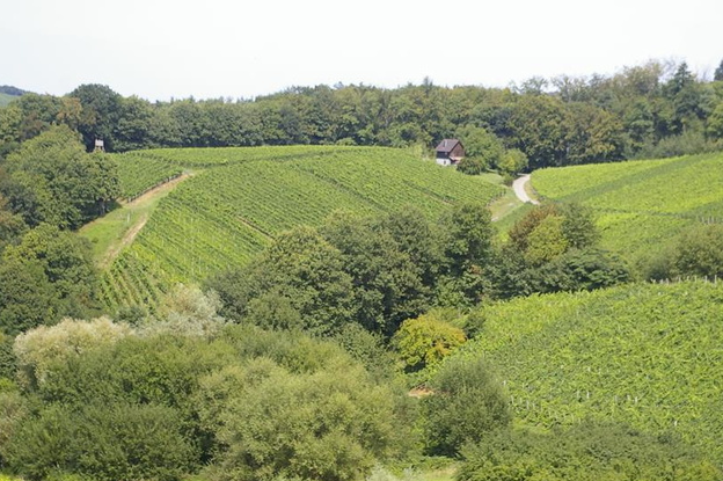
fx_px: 2100
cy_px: 211
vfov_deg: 13.1
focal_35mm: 105
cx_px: 443
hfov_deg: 19.5
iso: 200
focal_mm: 55
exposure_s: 1/250
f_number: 8
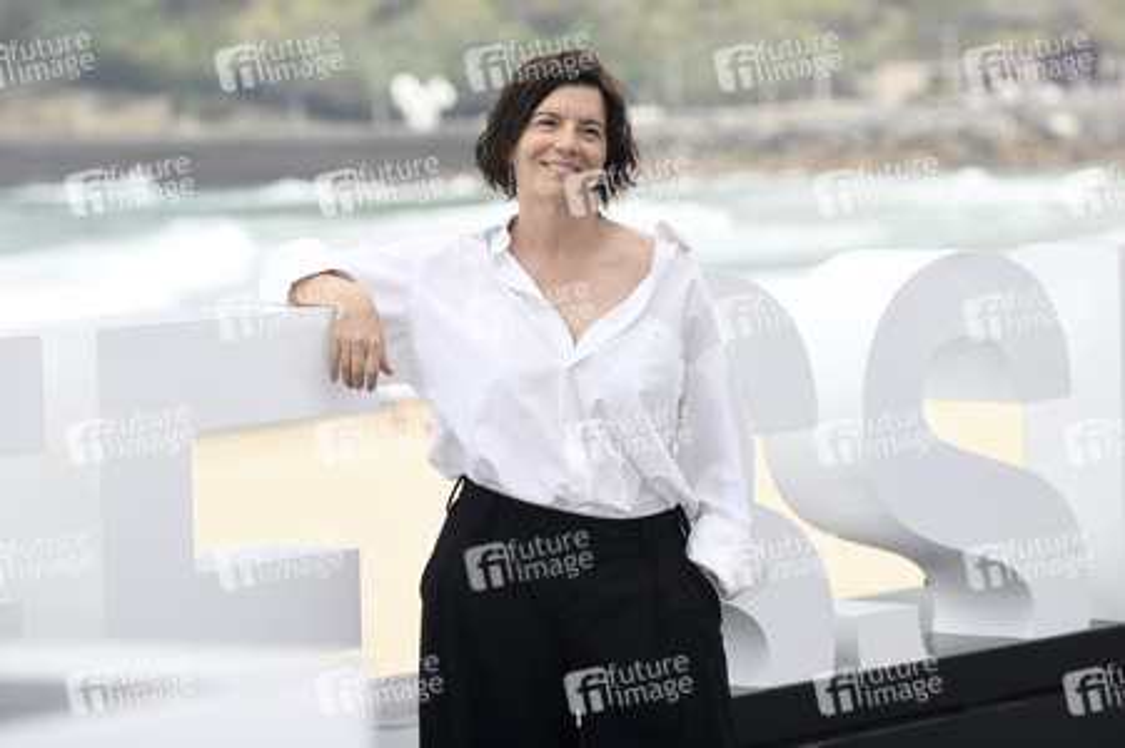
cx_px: 562
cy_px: 374
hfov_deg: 15.2
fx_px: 4216
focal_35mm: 135
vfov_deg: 10.1
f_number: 5.6
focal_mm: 135
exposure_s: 1/1250
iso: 400
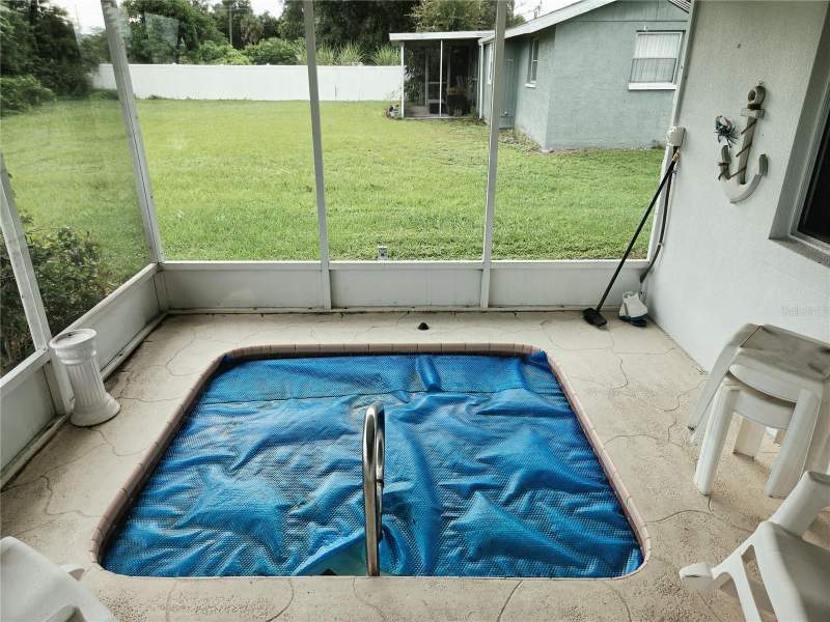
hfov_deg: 73.9
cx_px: 415
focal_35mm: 23
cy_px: 311
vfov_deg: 58.9
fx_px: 551
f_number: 1.8
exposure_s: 1/182
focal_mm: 5.4
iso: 50
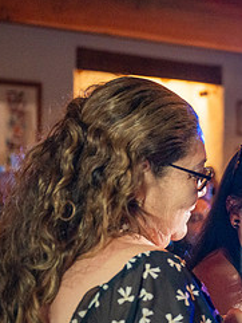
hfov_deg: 14.6
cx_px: 357
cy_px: 241
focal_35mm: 95
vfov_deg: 20.5
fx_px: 885
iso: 1600
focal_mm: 41
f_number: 2.8
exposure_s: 1/160
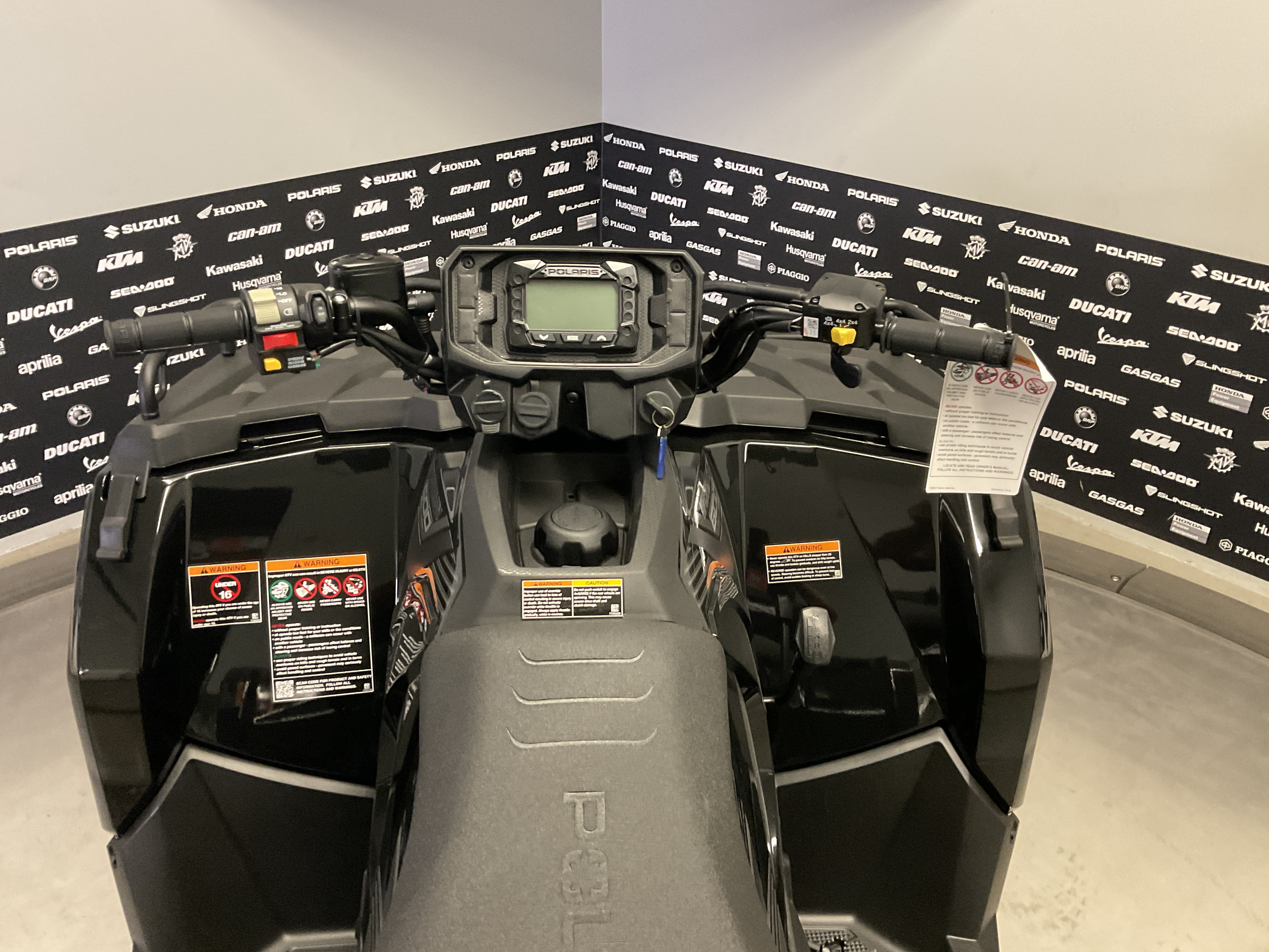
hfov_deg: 60.0
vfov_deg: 46.8
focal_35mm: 30
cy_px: 489
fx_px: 1100
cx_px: 633
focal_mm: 3
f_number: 1.8
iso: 250
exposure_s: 1/30
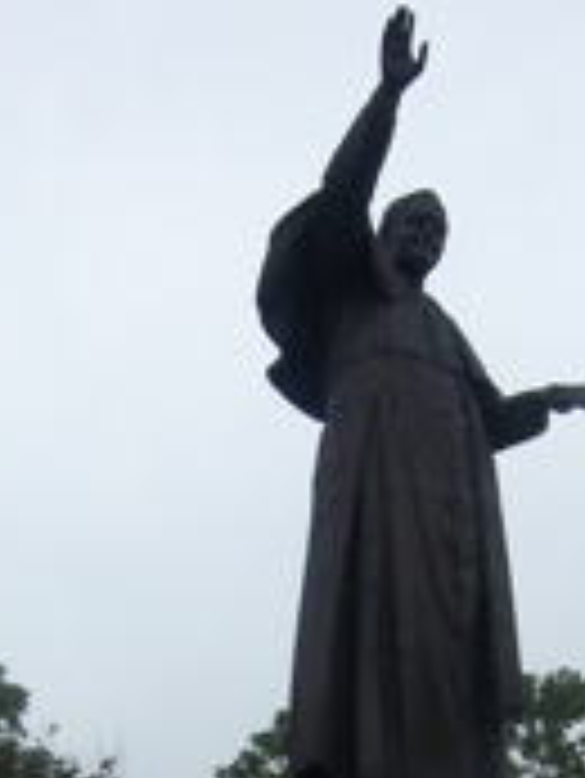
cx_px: 306
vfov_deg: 34.5
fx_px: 1148
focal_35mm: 51
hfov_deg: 28.6
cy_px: 756
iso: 64
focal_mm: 3.8
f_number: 5.6
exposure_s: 1/125
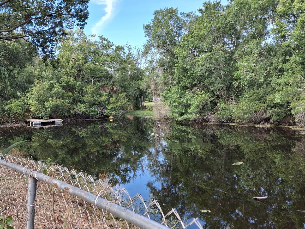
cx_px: 159
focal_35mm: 34
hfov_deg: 53.9
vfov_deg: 41.7
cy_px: 133
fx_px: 300
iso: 25
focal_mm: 4
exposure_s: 1/137
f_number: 1.8
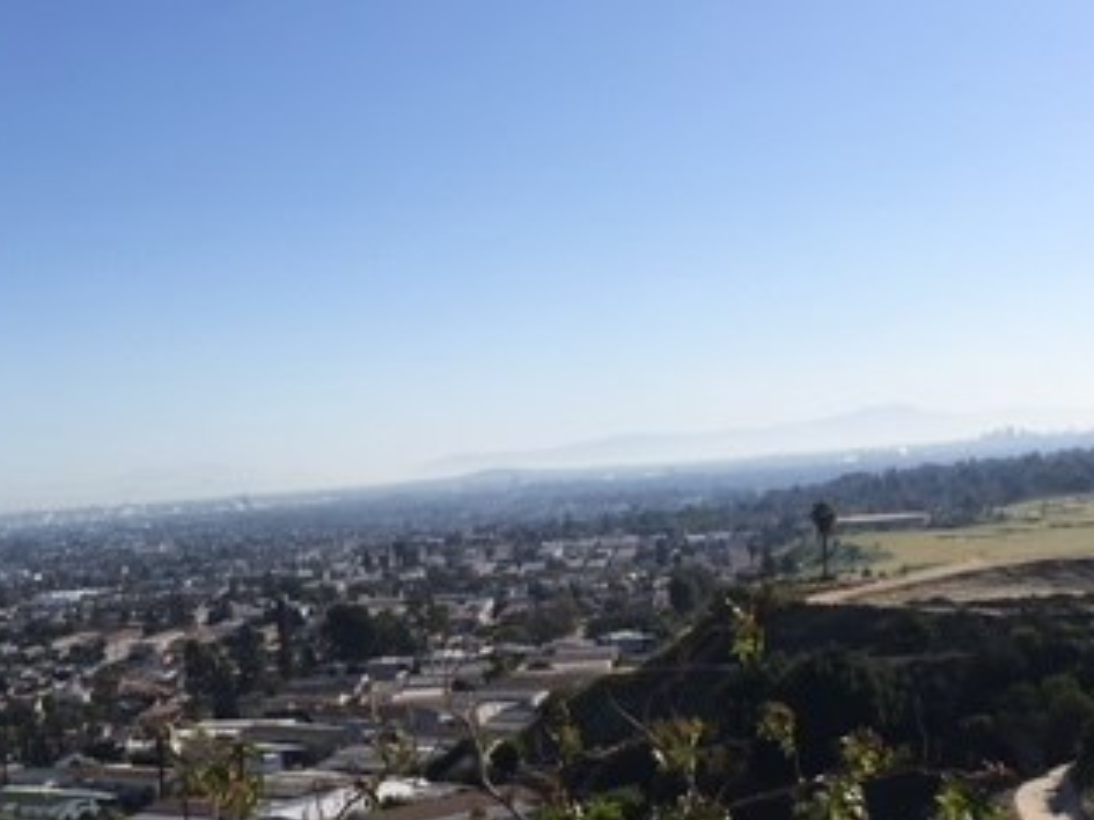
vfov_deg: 24.5
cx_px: 340
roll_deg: +4.5
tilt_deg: -3.5
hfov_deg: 32.4
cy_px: 612
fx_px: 1864
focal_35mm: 59
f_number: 2.2
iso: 25
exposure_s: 1/2404
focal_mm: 4.15
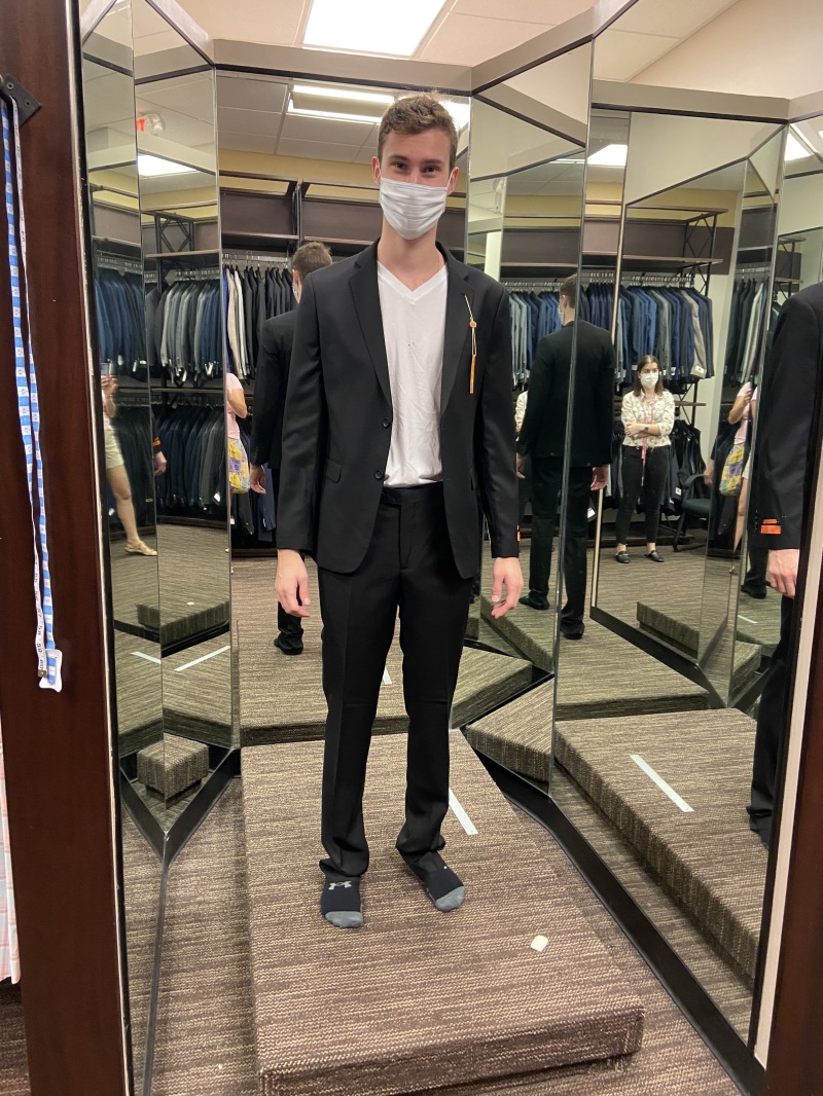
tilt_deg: -11.1
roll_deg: -0.3
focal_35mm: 26
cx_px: 412
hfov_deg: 53.1
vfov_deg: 67.3
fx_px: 824
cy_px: 548
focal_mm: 4.25
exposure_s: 1/60
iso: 250
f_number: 1.8
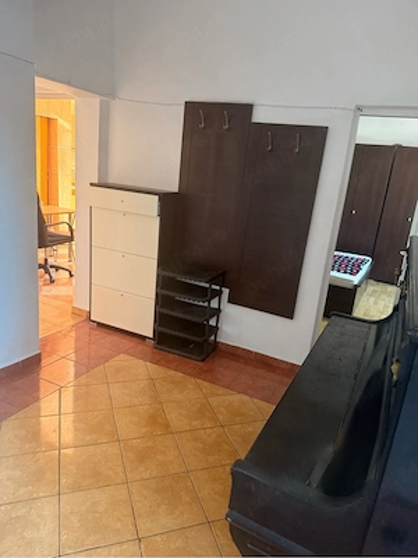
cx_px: 209
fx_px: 386
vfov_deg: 71.6
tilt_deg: -15.2
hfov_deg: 56.8
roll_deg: -5.6
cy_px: 279
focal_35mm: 24
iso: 400
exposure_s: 1/60
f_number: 1.78
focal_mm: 6.76
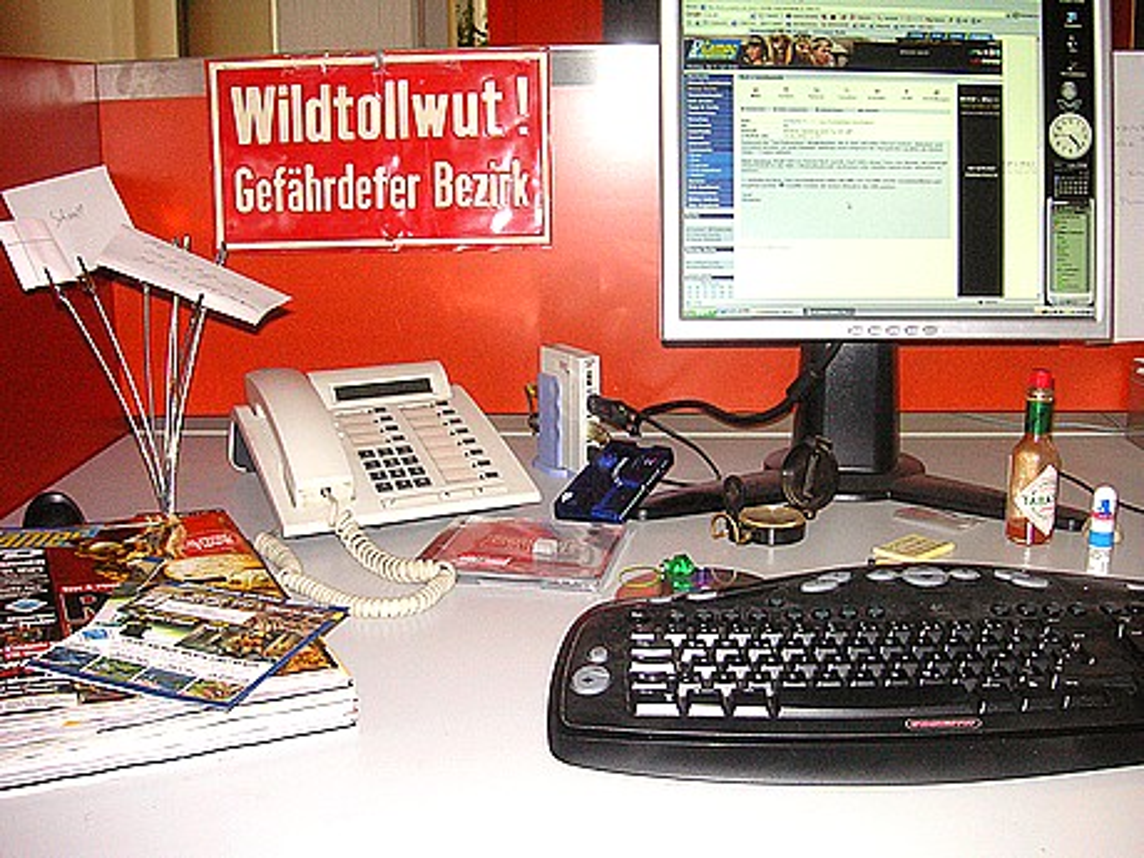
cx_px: 572
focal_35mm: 37
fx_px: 1223
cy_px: 429
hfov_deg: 50.1
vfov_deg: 38.7
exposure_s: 1/45
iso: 160
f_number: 2.8
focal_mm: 6.1
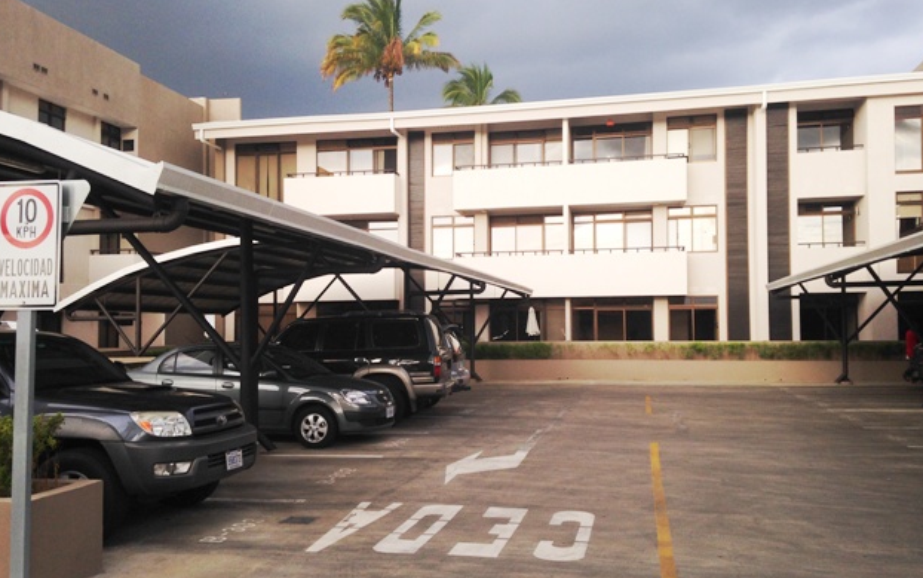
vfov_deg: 35.3
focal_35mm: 36
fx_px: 906
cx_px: 456
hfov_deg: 54.0
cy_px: 297
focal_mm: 4.12
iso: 50
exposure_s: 1/267
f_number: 2.4
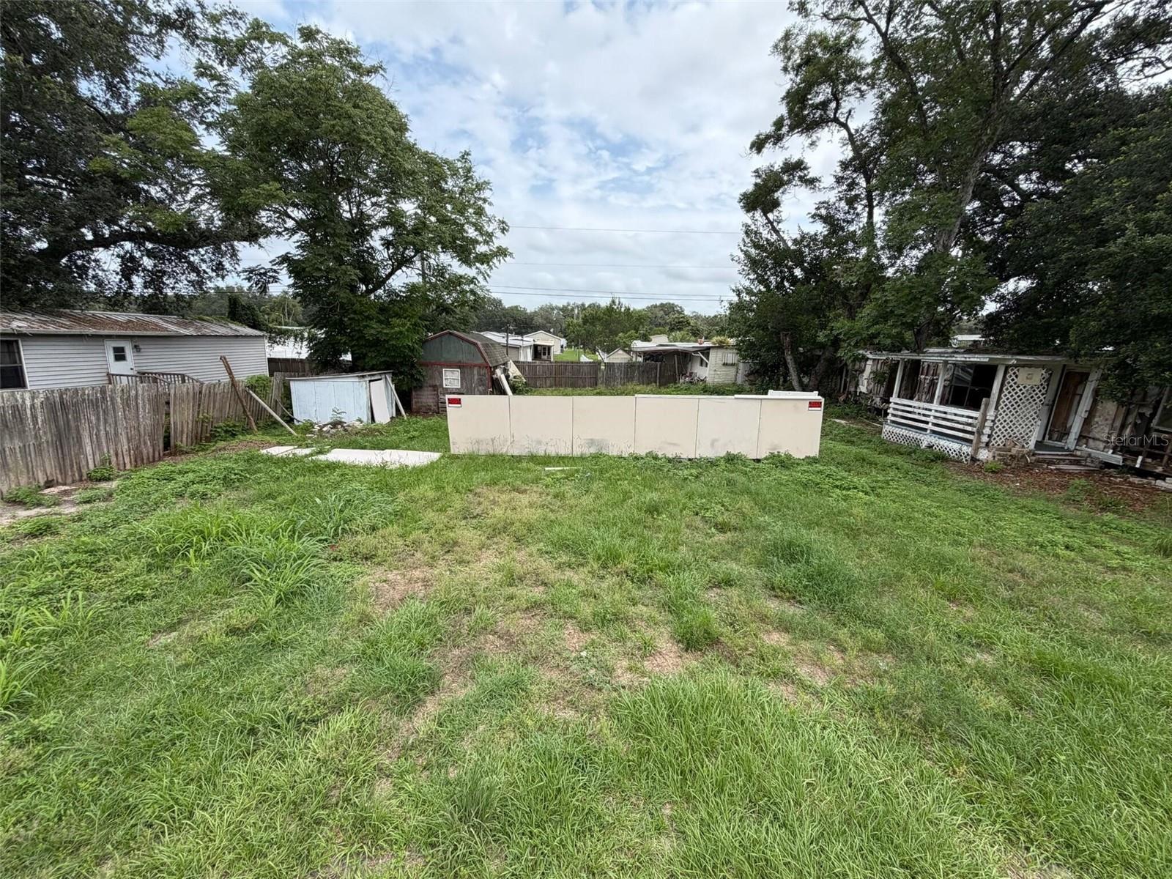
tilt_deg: -11.5
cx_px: 586
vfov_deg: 85.7
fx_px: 474
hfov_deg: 102.1
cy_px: 440
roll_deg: -2.6
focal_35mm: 14
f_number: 2.2
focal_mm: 2.22
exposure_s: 1/751
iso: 40
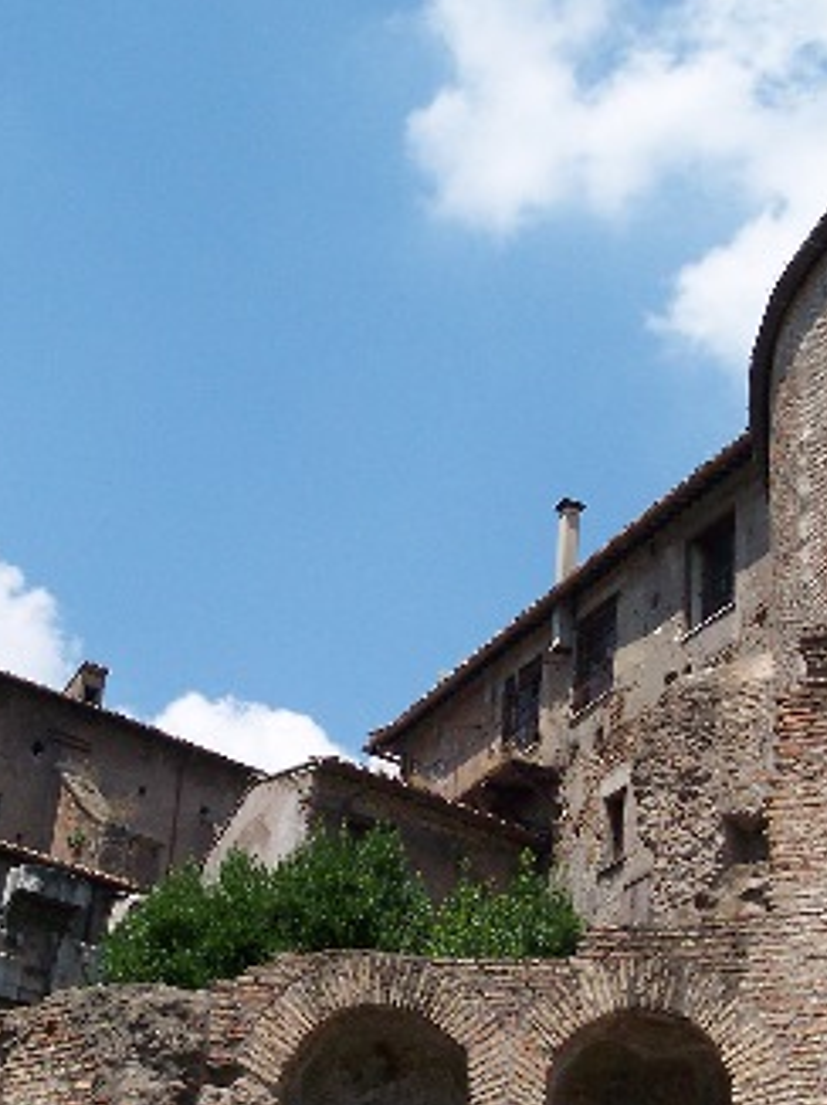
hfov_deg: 21.0
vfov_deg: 27.7
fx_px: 2233
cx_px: 466
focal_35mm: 70
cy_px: 688
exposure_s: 1/1000
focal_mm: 8
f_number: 4.8
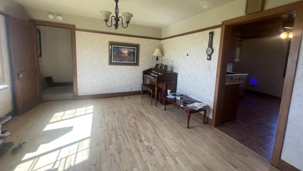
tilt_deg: -7.1
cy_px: 73
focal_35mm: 15
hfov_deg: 102.9
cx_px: 159
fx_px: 121
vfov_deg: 70.2
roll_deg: -2.4
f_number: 1.8
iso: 50
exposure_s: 1/99
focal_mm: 1.57
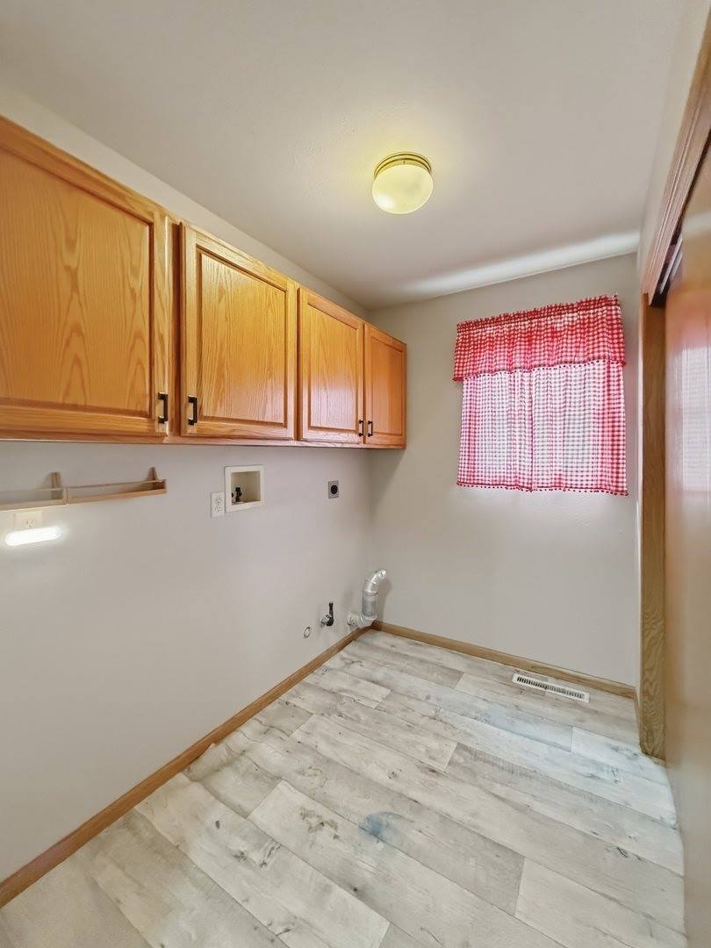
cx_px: 356
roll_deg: +0.9
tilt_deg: -1.2
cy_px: 474
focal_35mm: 14
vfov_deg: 102.1
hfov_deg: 85.7
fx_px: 383
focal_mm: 2.2
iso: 800
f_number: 2.2
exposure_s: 1/60
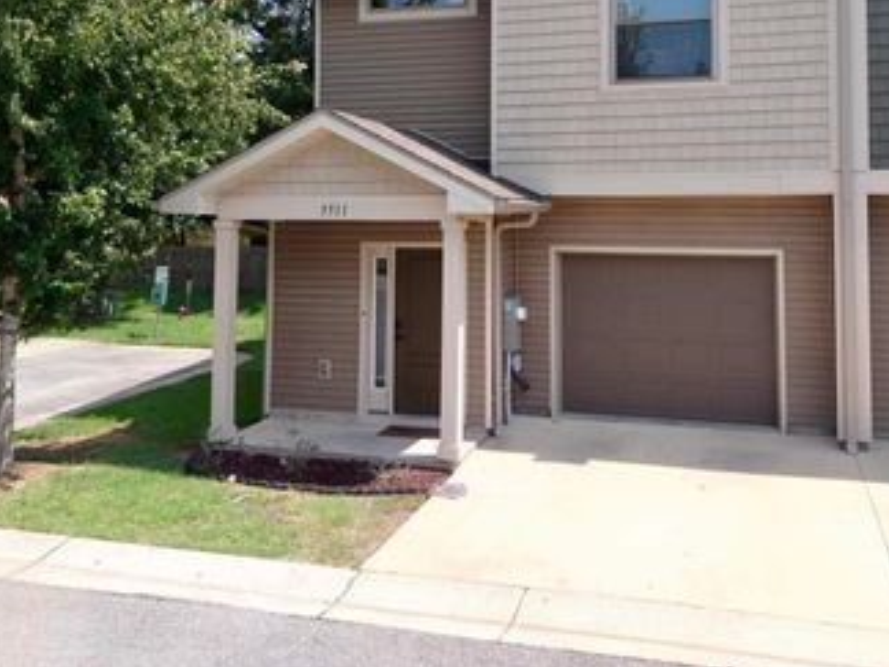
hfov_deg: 50.1
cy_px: 161
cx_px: 491
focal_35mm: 37
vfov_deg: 37.6
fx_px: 950
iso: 200
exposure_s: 1/100
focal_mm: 8.67
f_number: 1.8
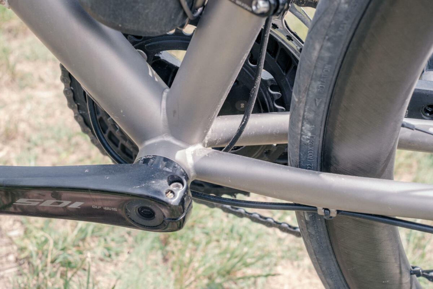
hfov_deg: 37.5
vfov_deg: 25.5
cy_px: 144
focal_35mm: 53
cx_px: 216
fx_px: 637
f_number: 5
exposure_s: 1/140
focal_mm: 35
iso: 125
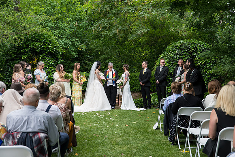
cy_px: 78
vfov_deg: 22.6
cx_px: 118
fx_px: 392
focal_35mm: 60
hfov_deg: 33.4
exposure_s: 1/400
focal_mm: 60
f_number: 4
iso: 500
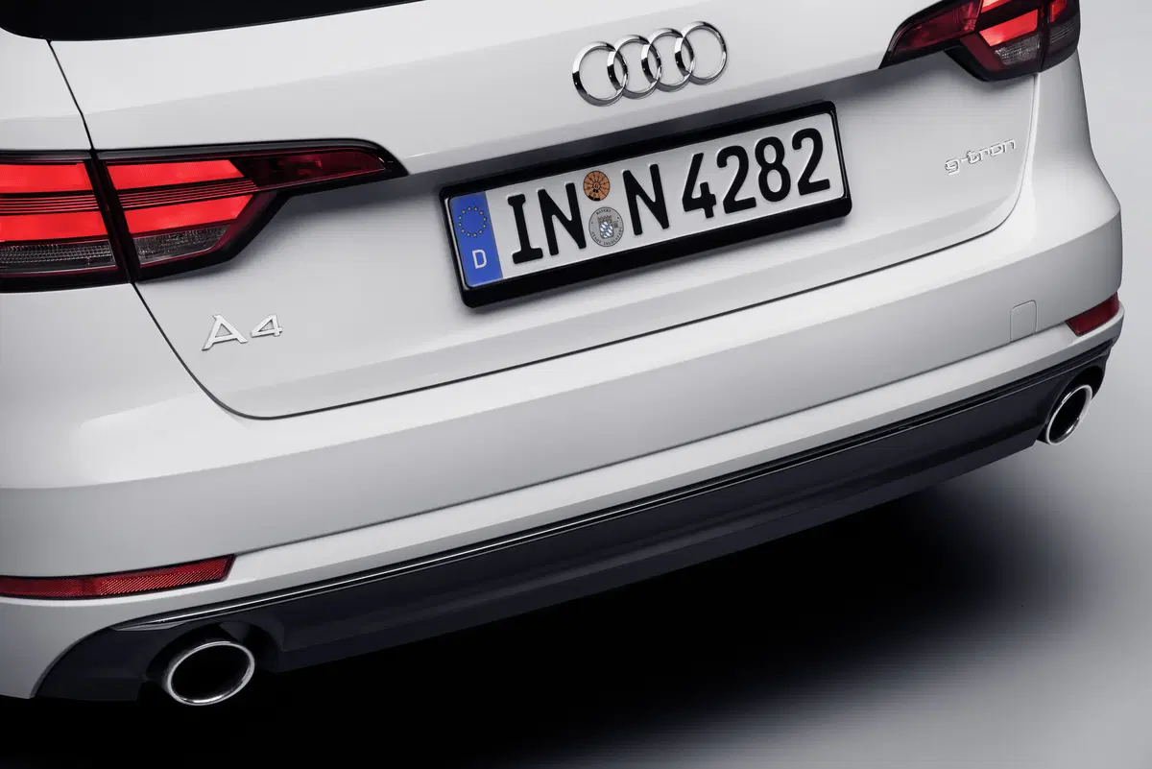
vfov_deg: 16.1
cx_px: 576
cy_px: 384
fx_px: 2721
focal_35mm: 85
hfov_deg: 23.9
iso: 100
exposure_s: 1.3
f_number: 11
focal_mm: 85
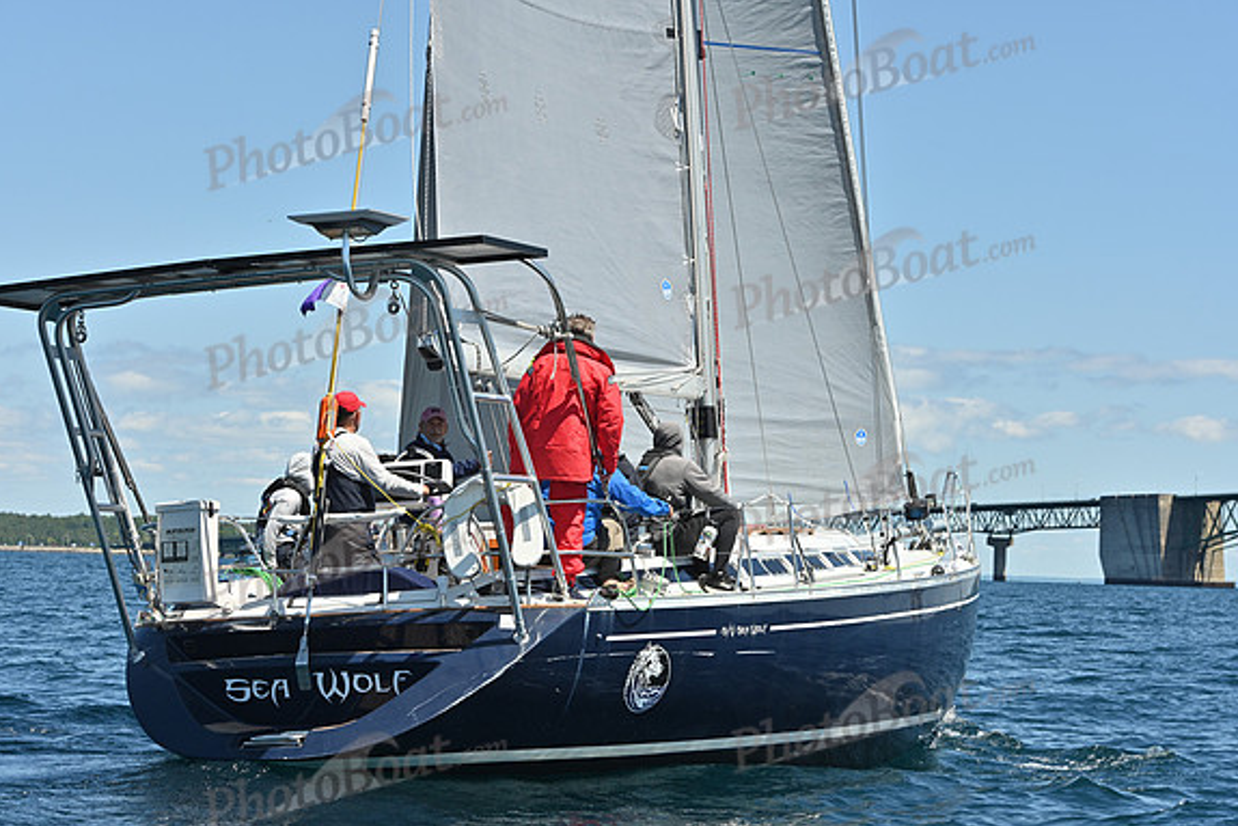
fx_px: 3405
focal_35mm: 99
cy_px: 415
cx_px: 621
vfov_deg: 13.8
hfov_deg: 20.6
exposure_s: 1/1000
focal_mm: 98
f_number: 8
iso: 320
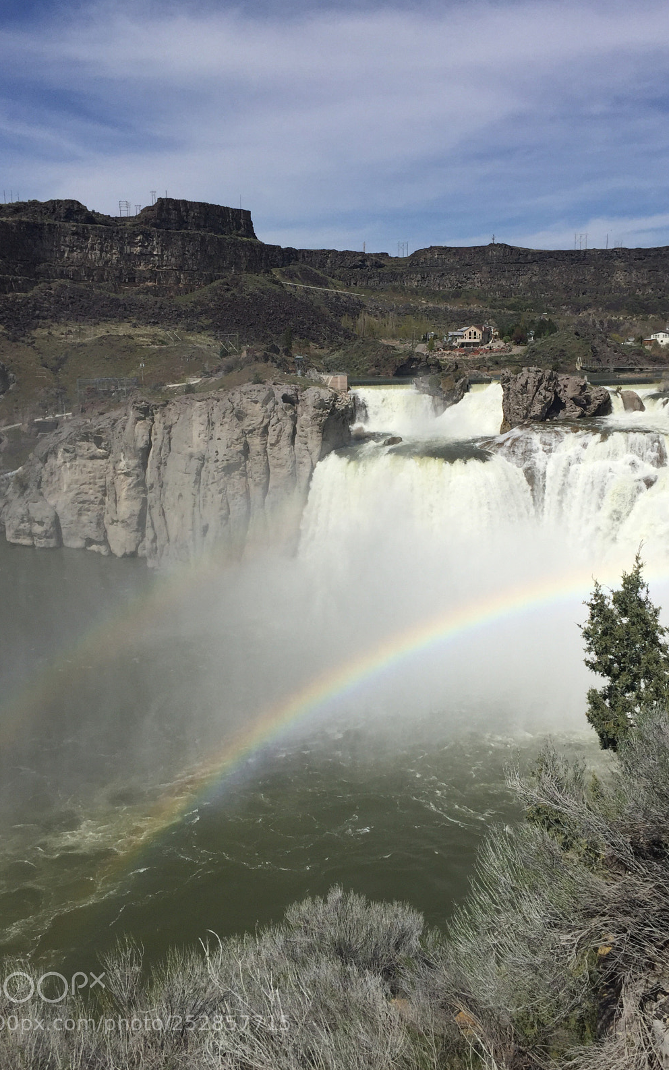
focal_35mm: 31
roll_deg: +1.1
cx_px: 343
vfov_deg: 61.2
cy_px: 537
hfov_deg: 40.6
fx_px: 904
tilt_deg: -10.6
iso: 32
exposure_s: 1/6623
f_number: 2.2
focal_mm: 4.15
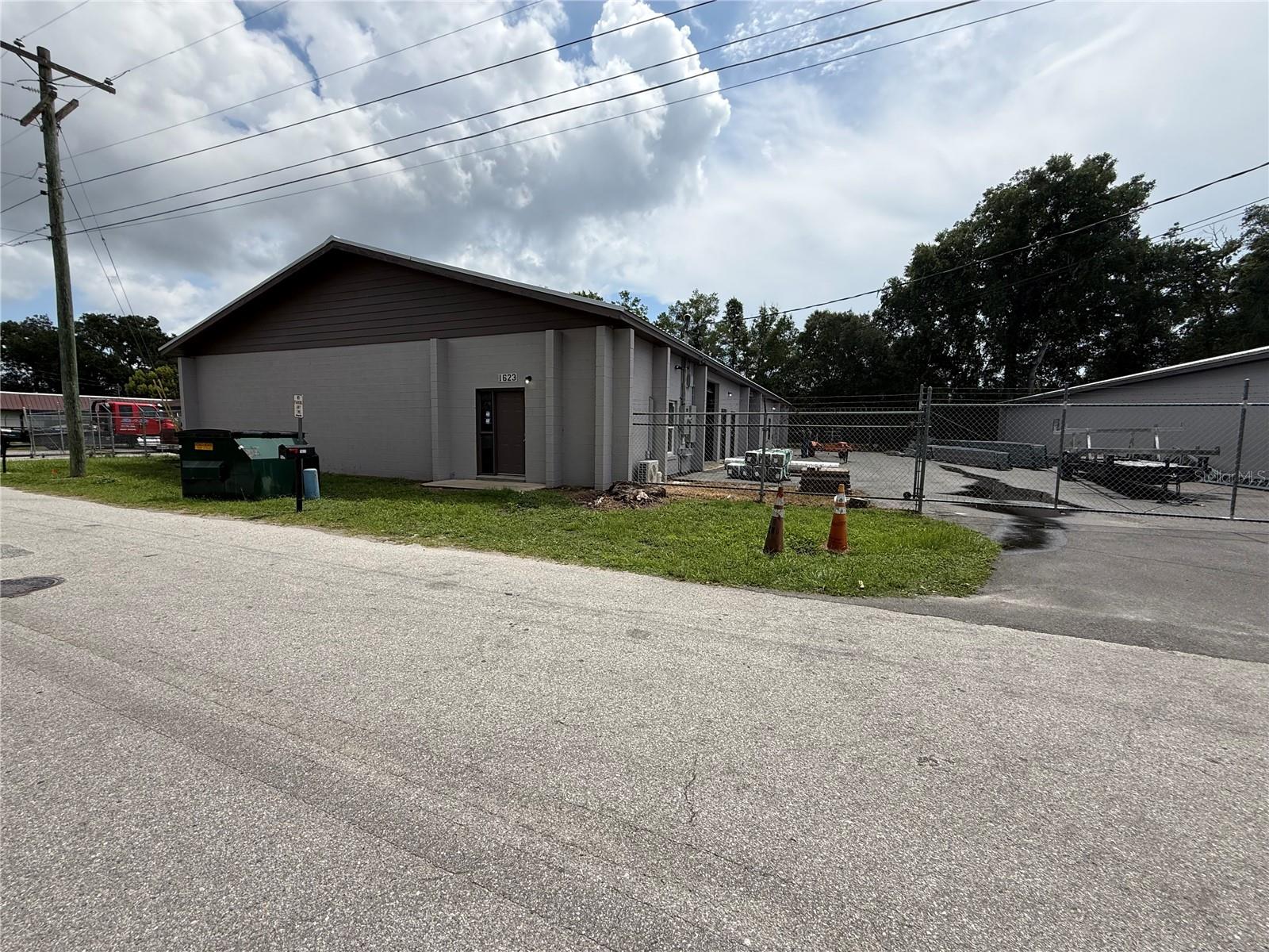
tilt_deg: -3.9
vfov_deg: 85.7
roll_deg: -0.8
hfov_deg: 102.1
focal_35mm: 14
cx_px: 634
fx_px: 513
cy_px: 476
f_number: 2.2
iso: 50
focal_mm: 2.22
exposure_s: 1/1848
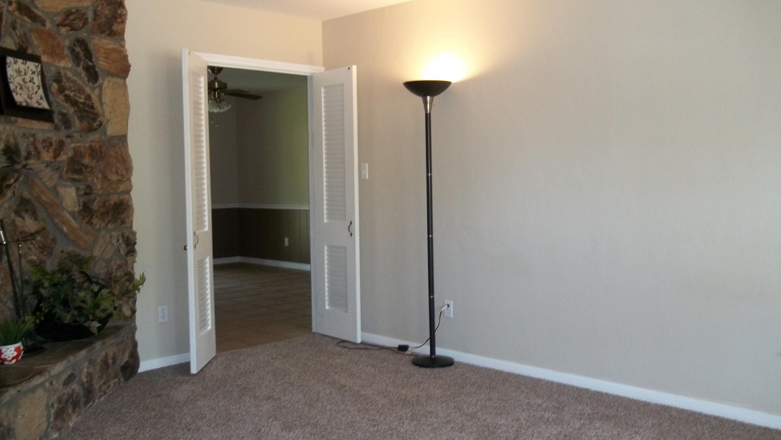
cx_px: 389
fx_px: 725
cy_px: 239
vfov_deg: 33.7
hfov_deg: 56.6
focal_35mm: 35
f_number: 2.9
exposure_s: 1/30
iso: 160
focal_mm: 5.7
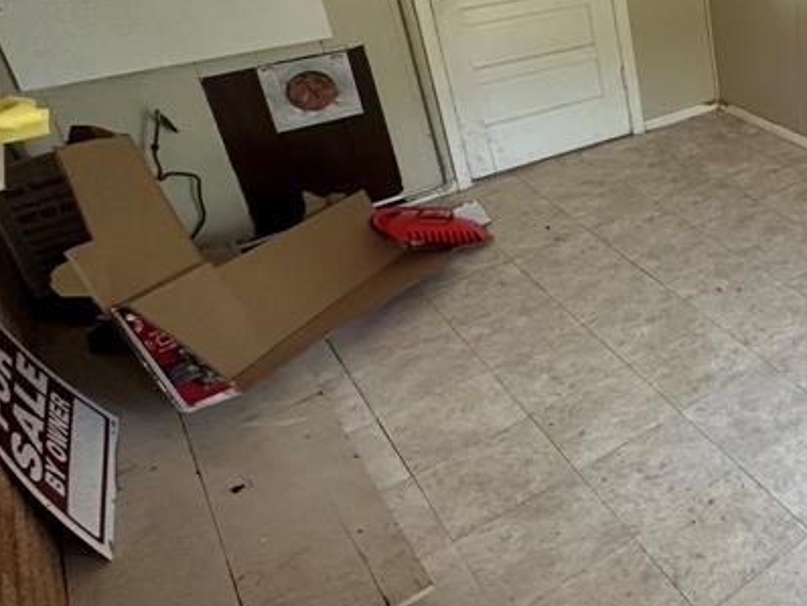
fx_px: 840
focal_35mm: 36
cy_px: 134
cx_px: 939
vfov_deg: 38.4
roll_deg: -0.7
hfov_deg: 39.3
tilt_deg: -22.9
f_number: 2.2
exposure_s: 1/99
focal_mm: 2.22
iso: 200
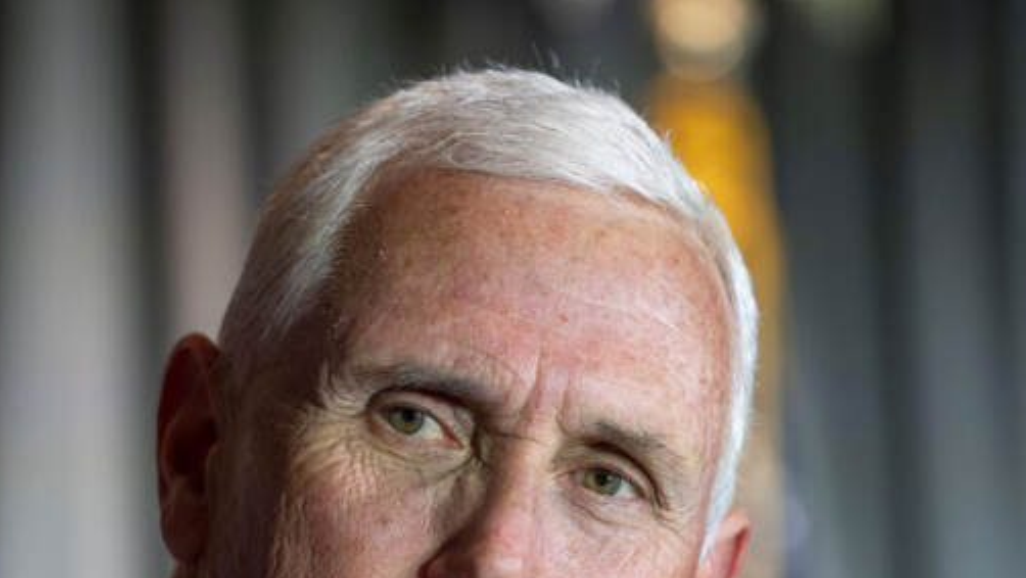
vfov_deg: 3.8
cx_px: 437
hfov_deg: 6.7
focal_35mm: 320
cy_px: 520
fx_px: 8710
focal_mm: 200
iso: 1000
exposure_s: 1/320
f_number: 3.5
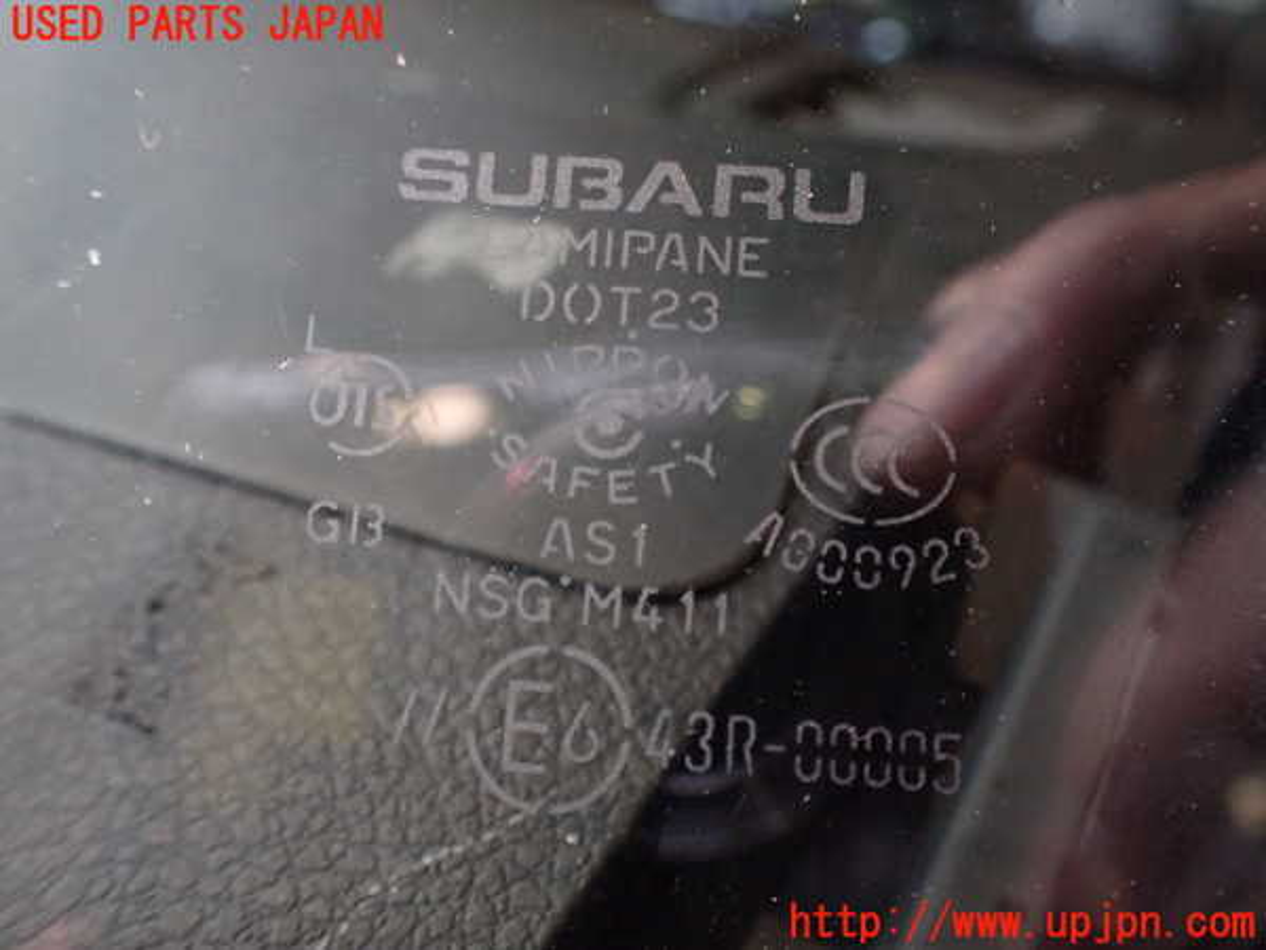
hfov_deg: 60.0
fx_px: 1097
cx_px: 633
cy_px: 475
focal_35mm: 30
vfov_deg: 46.8
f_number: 2.3
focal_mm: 5.4
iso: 800
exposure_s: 1/60
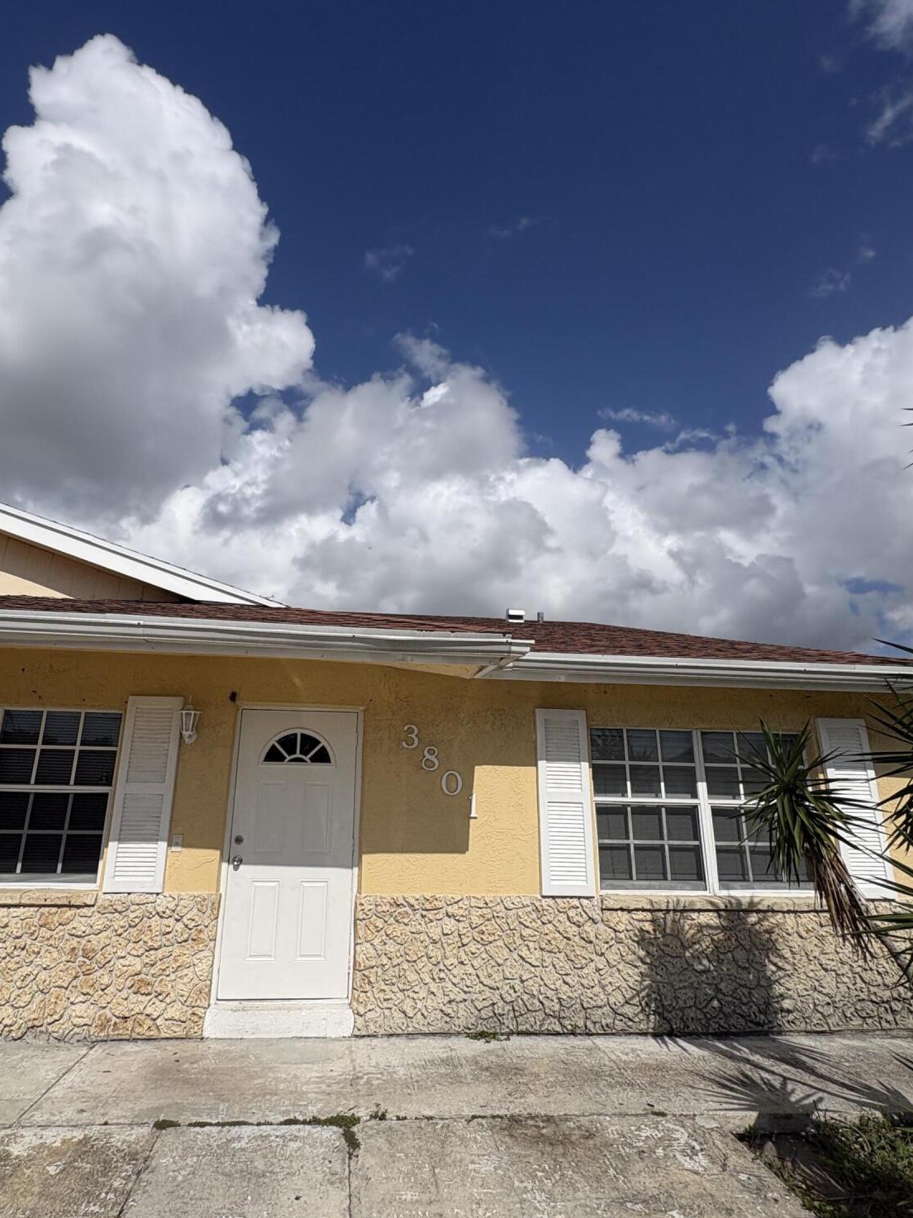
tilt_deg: +20.8
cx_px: 405
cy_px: 602
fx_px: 668
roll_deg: -0.7
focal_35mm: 19
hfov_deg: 68.5
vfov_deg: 84.7
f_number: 2.2
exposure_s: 1/6135
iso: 50
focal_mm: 2.22
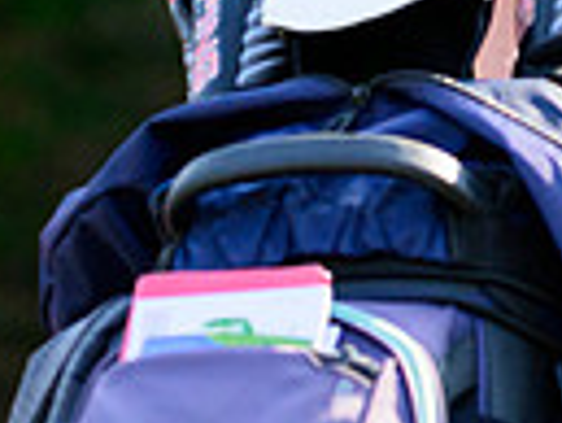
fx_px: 10156
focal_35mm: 625
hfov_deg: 3.1
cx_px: 1128
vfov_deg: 2.4
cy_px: -373
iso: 1000
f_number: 4.8
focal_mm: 145
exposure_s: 1/1600
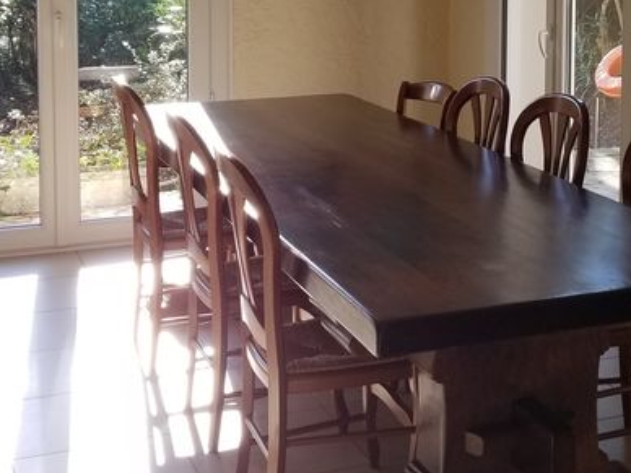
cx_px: 553
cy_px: 33
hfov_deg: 28.0
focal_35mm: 67
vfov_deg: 21.4
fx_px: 1221
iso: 50
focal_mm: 4.25
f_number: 1.7
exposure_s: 1/222
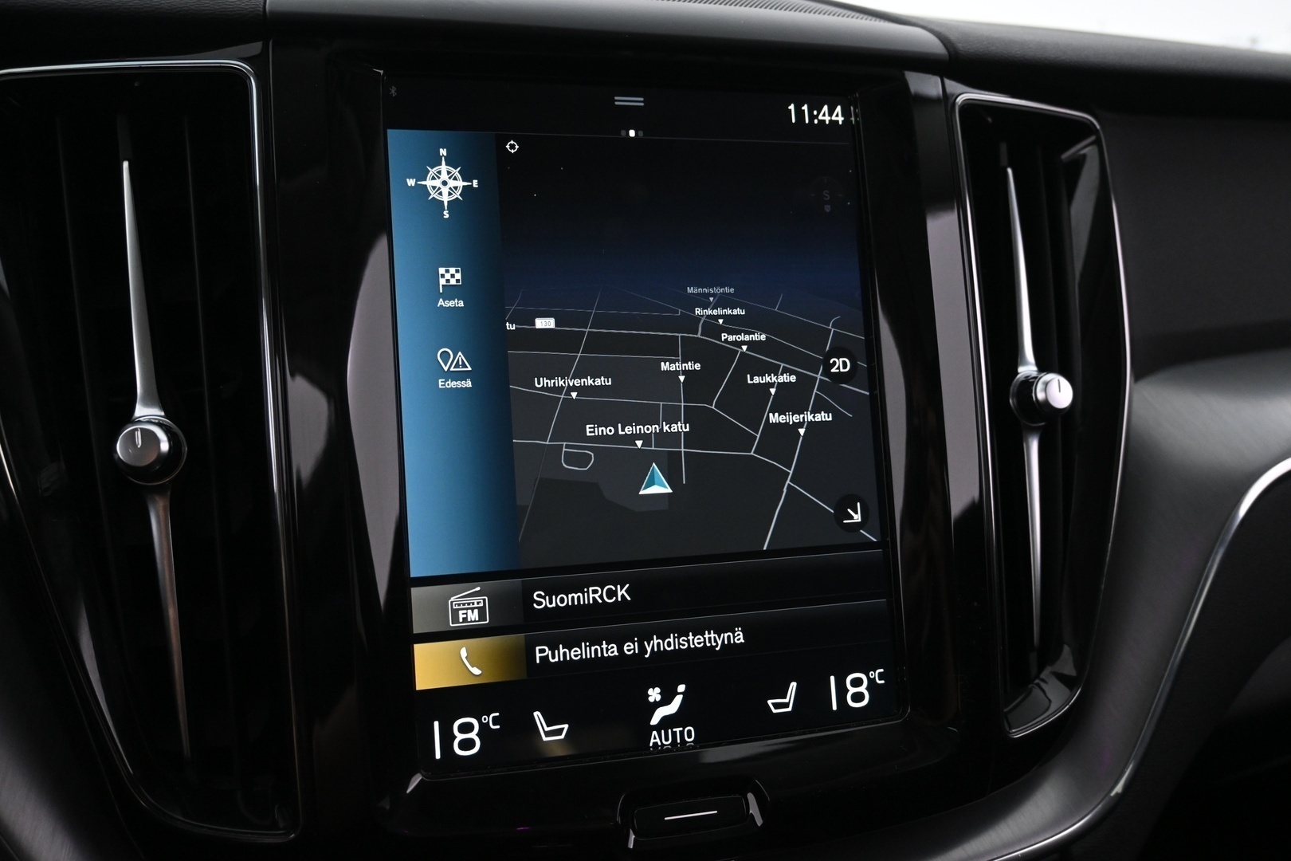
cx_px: 646
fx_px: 1156
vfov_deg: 40.8
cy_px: 430
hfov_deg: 58.3
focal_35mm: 32
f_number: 4
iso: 1600
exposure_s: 1/30
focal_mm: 21.5
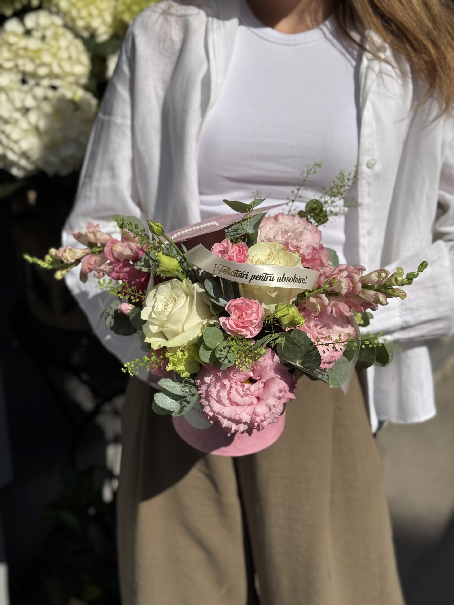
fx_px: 839
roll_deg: -0.5
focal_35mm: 48
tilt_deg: -20.7
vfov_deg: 39.7
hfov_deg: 30.3
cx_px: 227
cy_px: 302
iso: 80
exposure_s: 1/15385
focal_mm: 6.76
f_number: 1.78
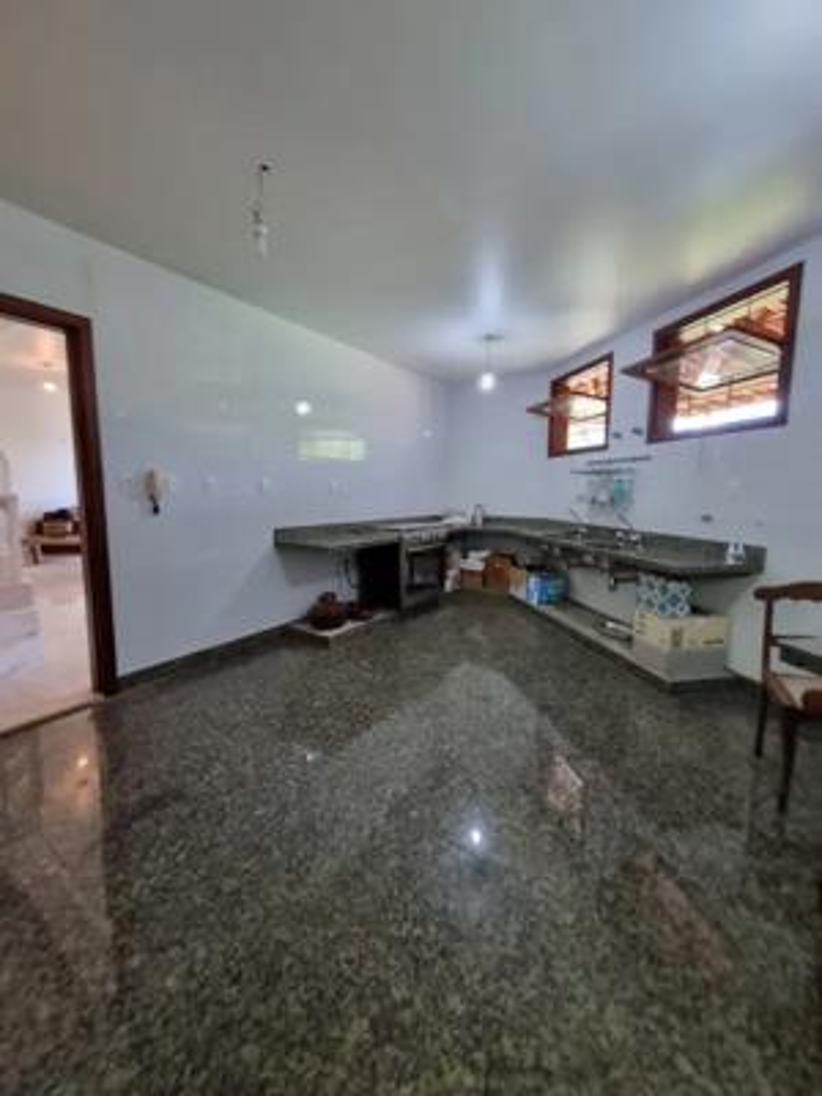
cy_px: 548
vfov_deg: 106.2
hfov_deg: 89.9
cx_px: 411
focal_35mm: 13
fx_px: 412
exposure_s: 1/60
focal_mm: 1.74
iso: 160
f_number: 2.2
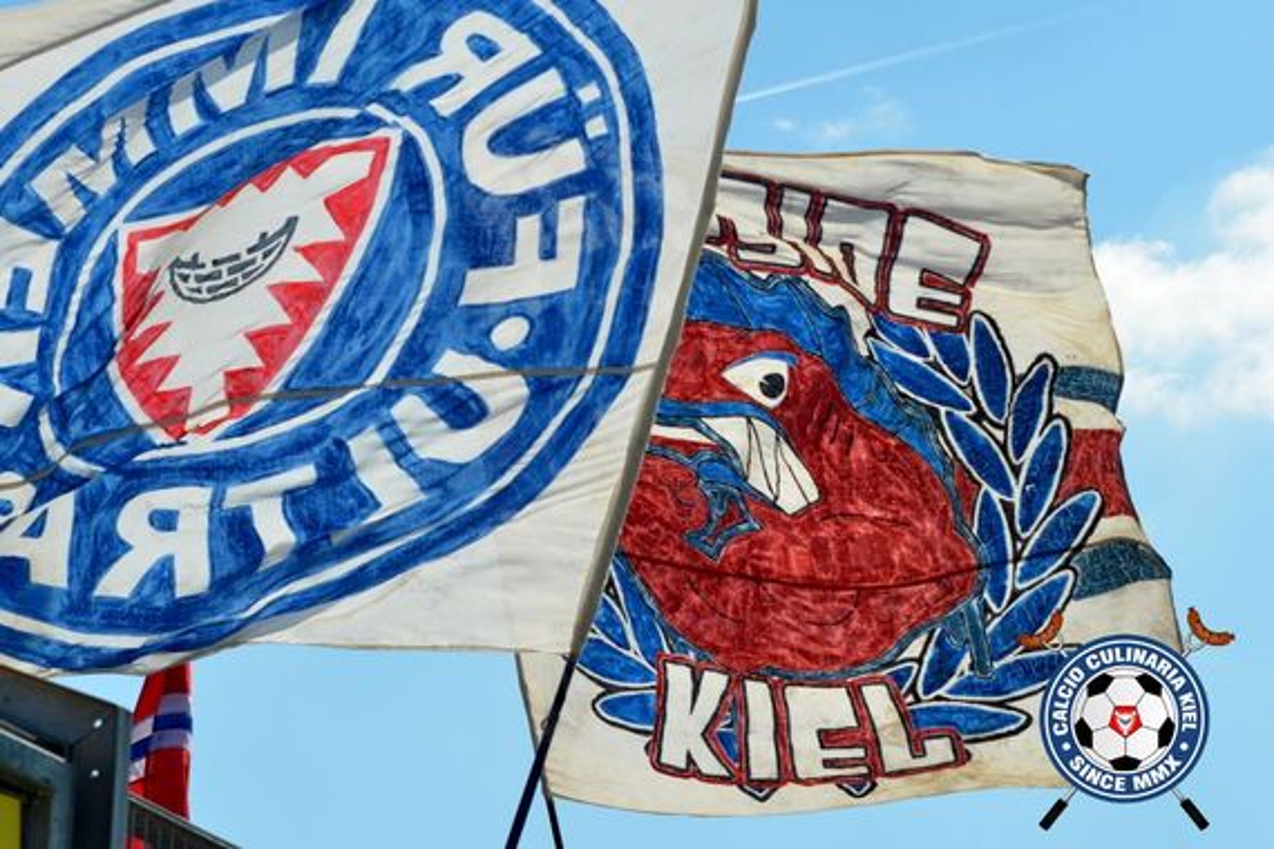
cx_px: 637
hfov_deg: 19.5
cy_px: 424
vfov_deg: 13.0
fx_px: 3716
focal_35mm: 105
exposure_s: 1/2000
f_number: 7.1
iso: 400
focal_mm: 70
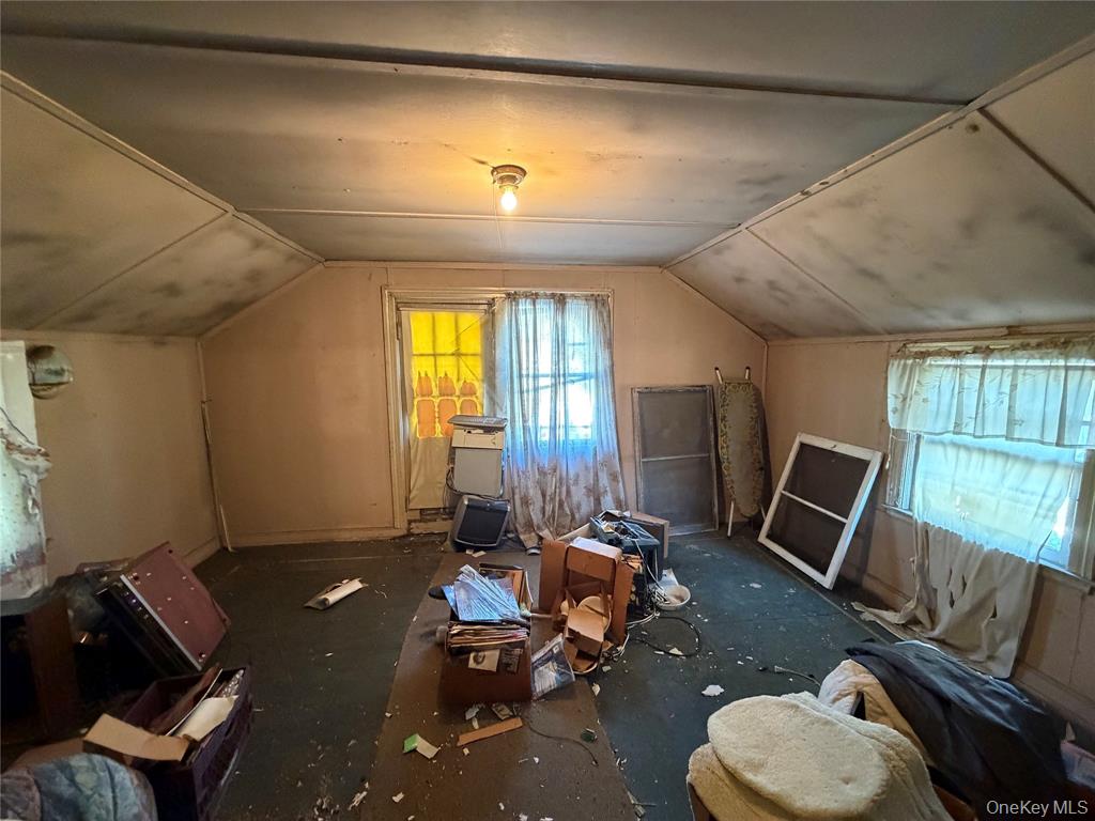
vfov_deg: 85.7
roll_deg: +0.2
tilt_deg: -6.4
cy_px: 410
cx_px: 548
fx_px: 443
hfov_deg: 102.1
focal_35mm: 14
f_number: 2.2
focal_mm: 2.22
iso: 1000
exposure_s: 1/60
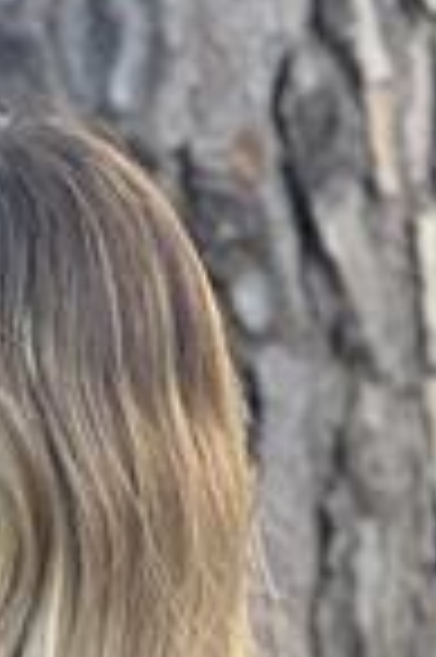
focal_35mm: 285
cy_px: 1048
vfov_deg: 7.1
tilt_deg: -1.0
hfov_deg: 4.8
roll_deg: +0.1
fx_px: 5189
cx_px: -207
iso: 200
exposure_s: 1/121
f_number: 2.8
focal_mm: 9
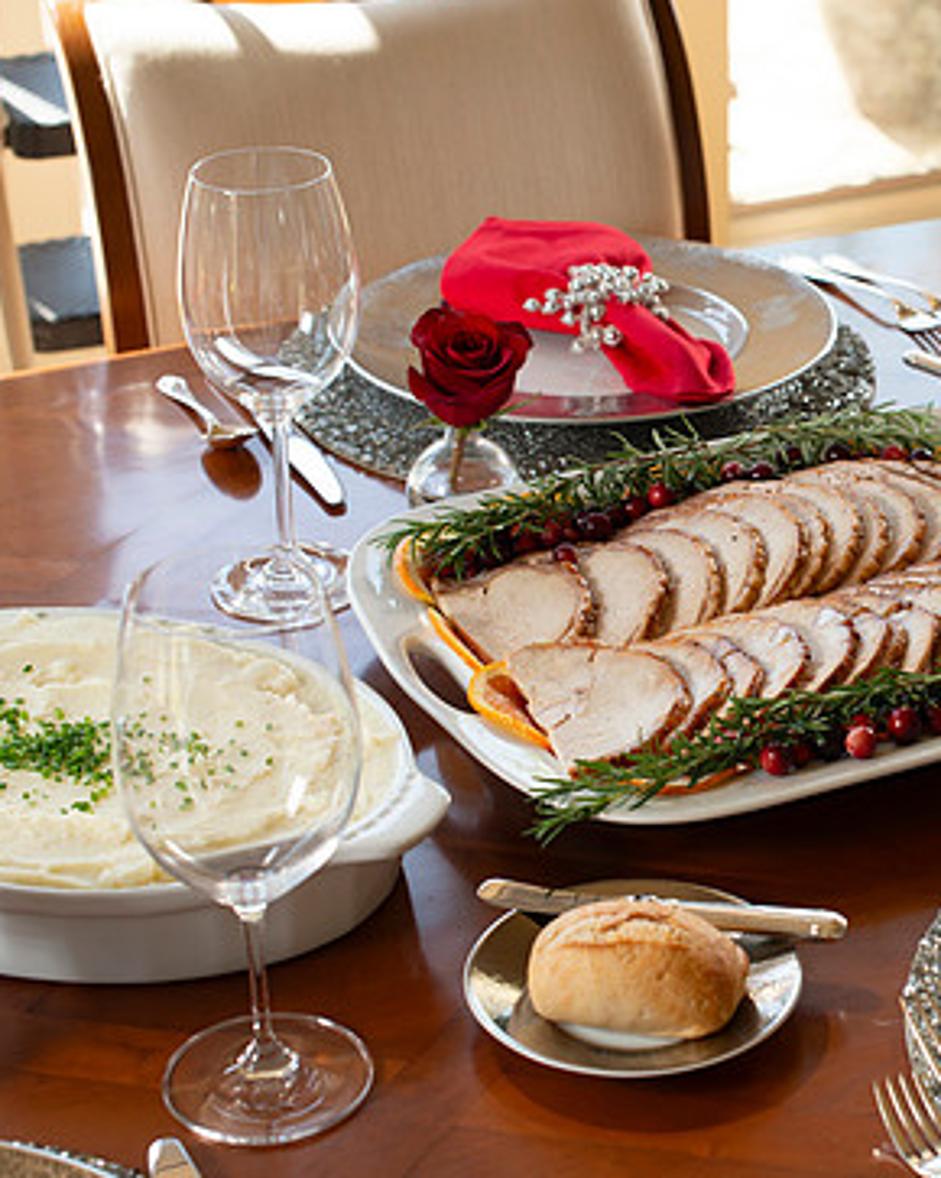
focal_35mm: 75
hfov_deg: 19.9
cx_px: 902
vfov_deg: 25.4
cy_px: 612
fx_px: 2613
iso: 250
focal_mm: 50
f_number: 5.6
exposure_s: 1/100
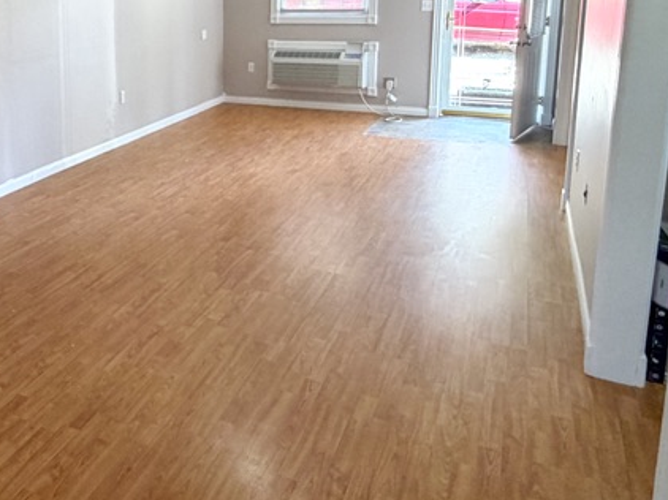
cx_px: 116
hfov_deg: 50.1
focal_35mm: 34
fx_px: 656
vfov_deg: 40.0
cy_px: 98
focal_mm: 2.22
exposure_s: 1/60
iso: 250
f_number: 2.2
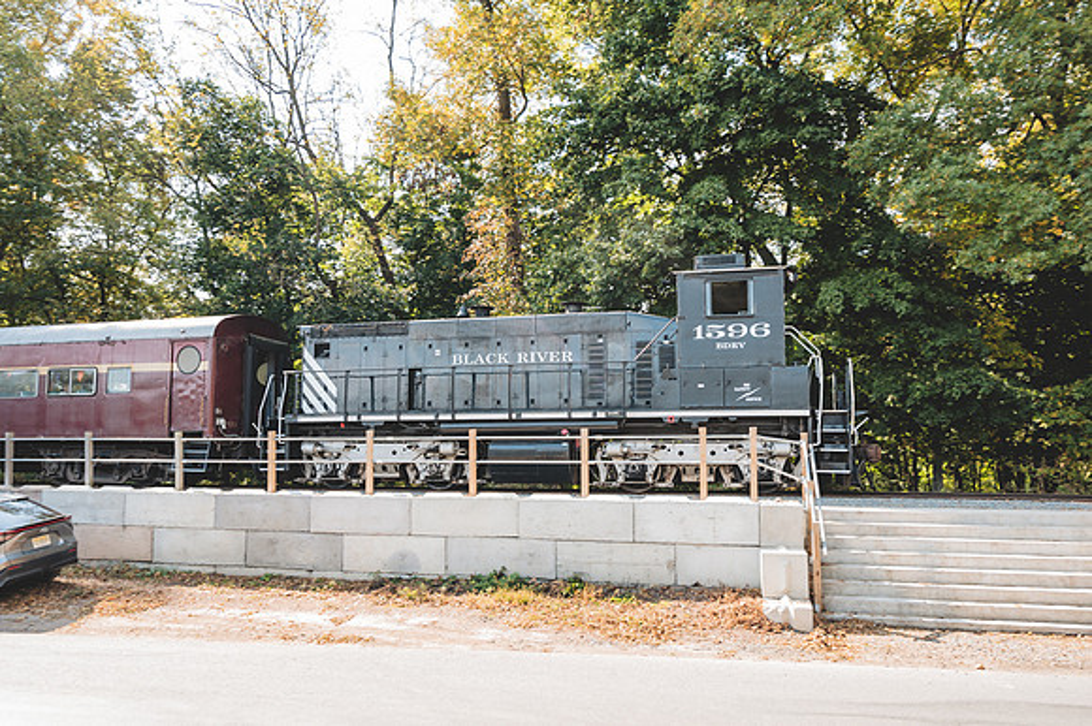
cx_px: 548
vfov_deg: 49.2
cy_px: 392
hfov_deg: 69.1
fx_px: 793
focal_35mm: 26
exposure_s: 1/125
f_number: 5.6
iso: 160
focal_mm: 24
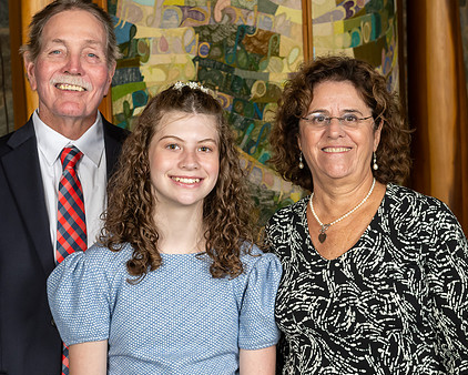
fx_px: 1524
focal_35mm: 110
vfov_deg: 14.0
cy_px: 205
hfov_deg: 17.5
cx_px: 210
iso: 640
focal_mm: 48
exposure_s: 1/200
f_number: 6.3
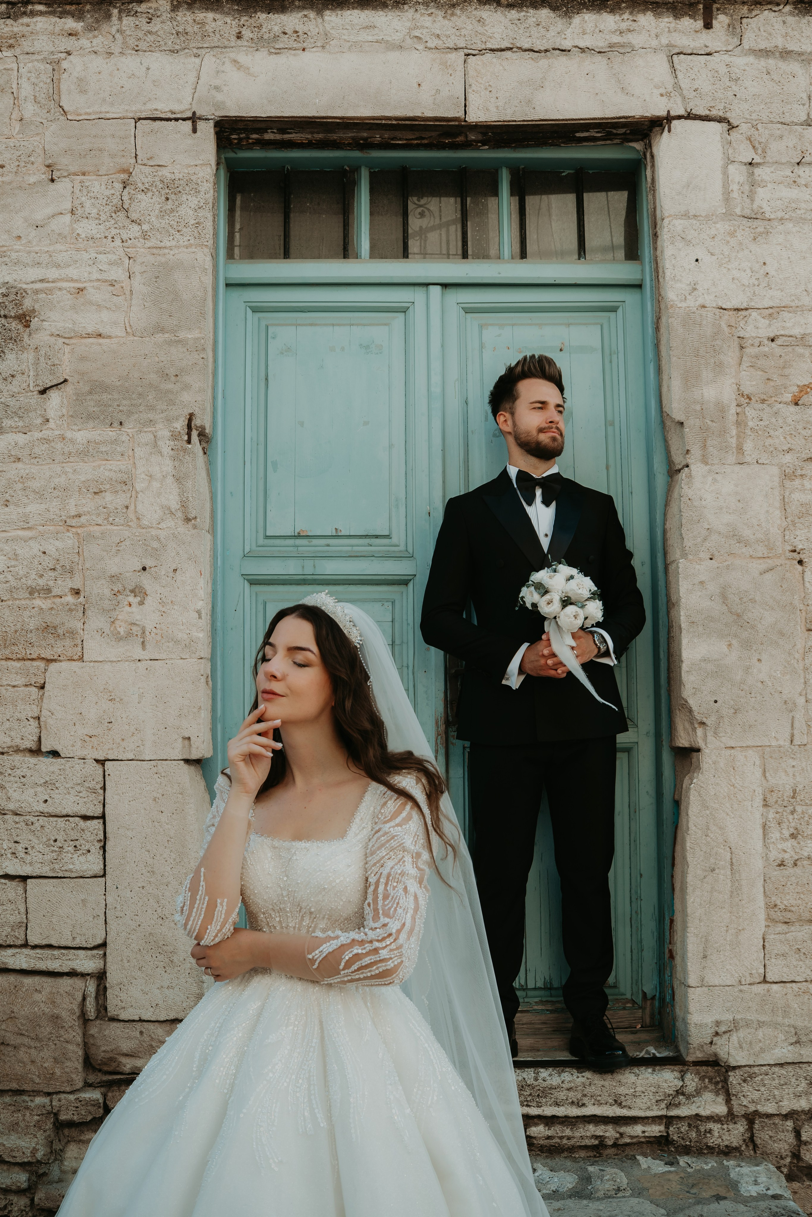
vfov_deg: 54.4
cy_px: 608
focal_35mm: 35
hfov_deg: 37.9
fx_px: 1184
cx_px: 406
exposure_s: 1/125
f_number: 6.3
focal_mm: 35
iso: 250
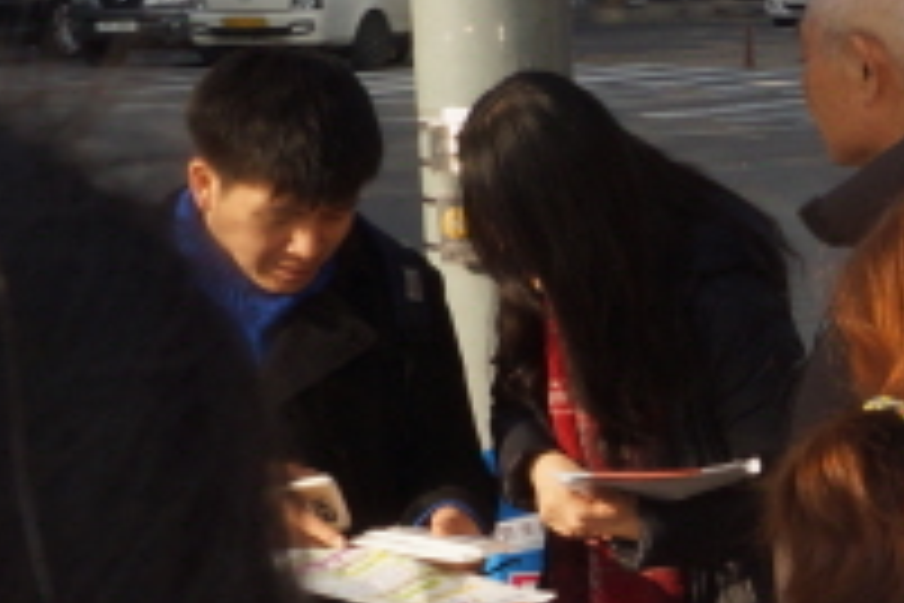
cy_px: 680
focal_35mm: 151
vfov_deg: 9.0
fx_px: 3791
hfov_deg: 12.3
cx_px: 1691
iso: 100
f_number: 11
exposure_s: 1/100
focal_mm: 18
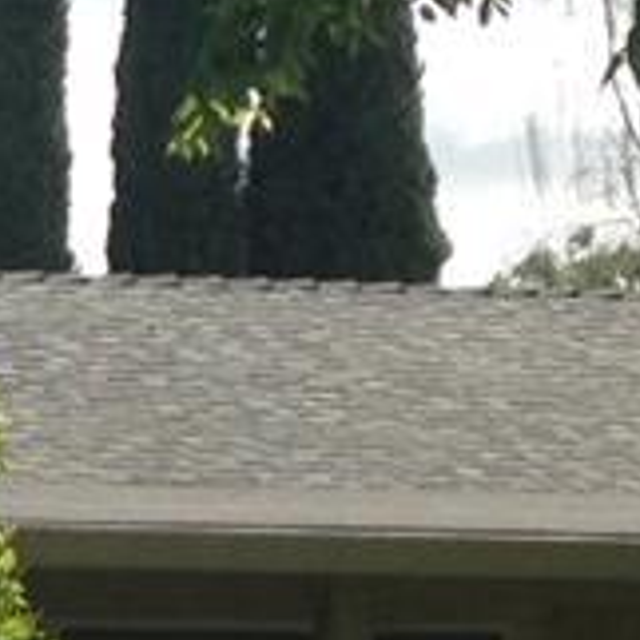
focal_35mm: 272
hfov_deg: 6.3
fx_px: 5690
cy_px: 787
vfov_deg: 6.4
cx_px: -409
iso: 50
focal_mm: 4.12
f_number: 2.4
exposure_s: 1/1153
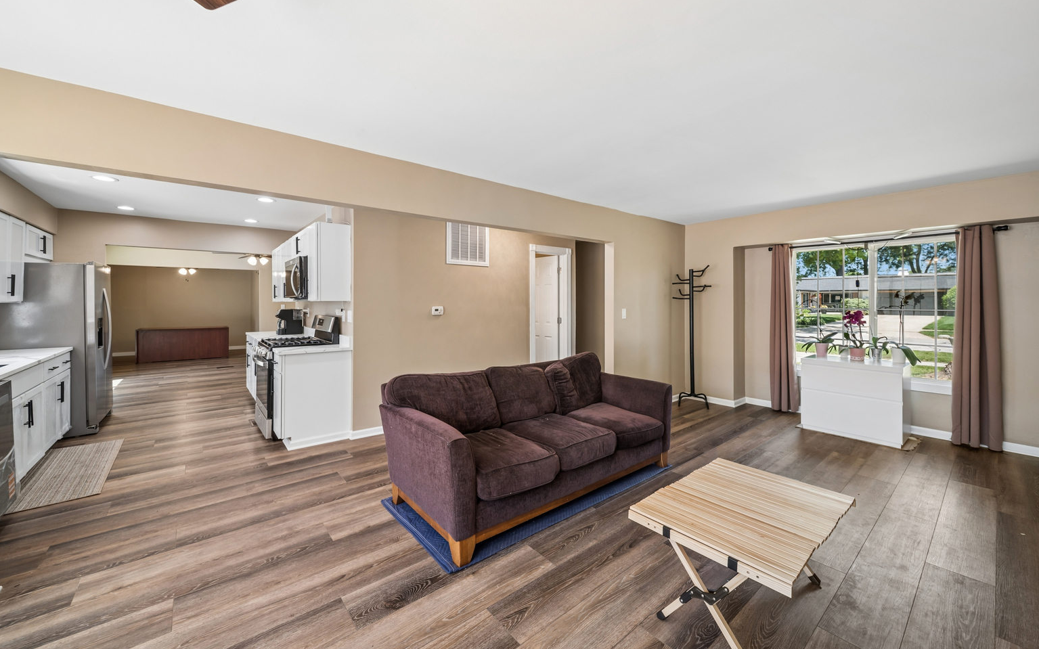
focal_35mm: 14
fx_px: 396
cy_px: 309
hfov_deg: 105.3
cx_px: 500
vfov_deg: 78.6
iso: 400
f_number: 8
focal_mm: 13
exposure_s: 1/40
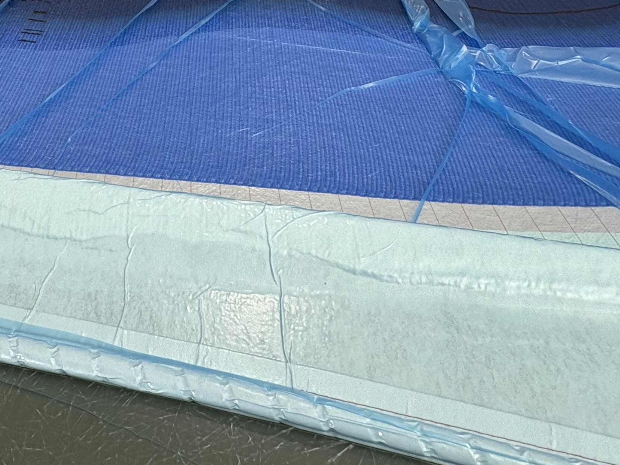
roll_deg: -0.3
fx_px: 609
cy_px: -50
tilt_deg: -29.4
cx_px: 162
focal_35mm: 34
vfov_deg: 35.5
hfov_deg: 51.8
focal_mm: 2.22
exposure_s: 1/60
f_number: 2.2
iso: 160
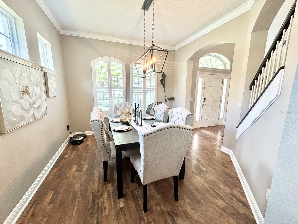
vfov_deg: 85.7
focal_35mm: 14
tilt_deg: -10.9
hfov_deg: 102.1
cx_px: 149
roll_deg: +0.0
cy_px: 112
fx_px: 121
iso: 160
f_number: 2.2
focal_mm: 2.22
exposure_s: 1/120
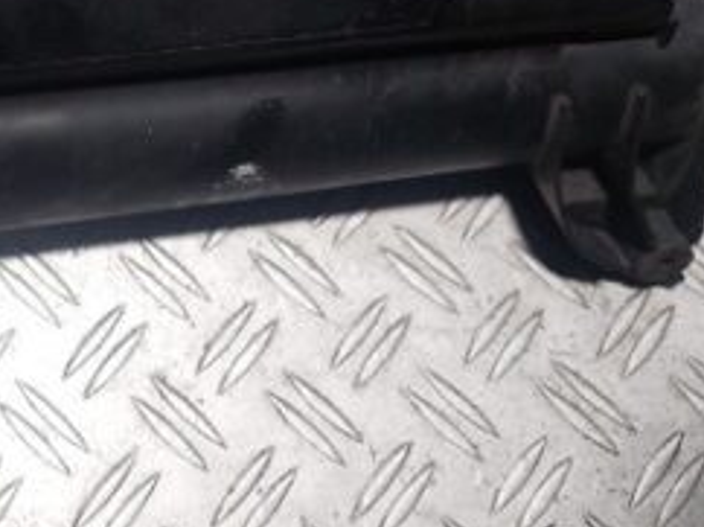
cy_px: 6
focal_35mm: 62
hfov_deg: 29.0
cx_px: -20
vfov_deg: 22.7
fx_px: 1260
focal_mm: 5.23
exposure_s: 1/100
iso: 64
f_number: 1.8
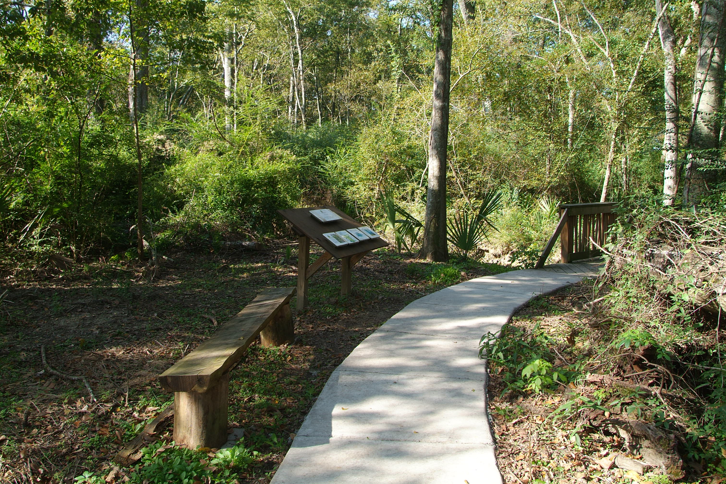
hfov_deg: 61.9
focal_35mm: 30
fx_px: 605
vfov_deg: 43.6
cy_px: 242
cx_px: 363
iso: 100
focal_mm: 20
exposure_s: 1/90
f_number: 4.8
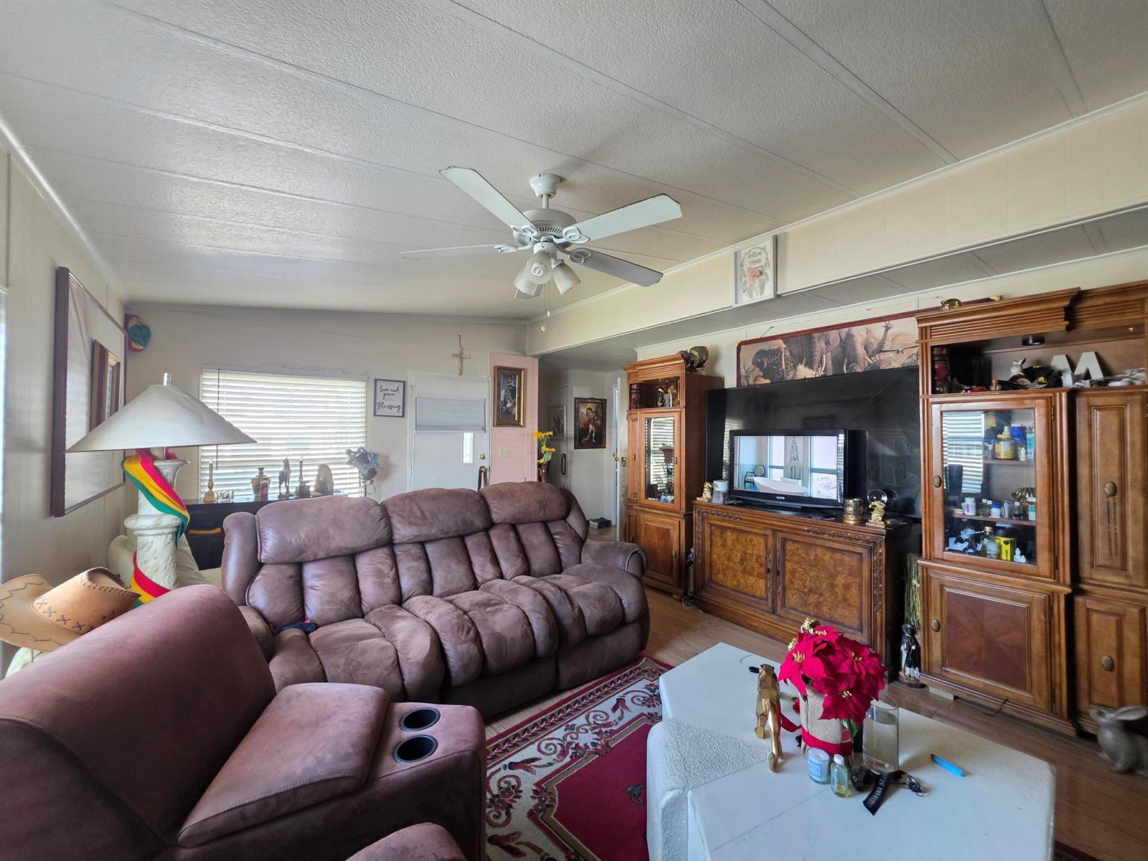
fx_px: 431
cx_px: 574
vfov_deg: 89.9
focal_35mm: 13
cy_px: 430
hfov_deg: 106.2
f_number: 1.9
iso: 500
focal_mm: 2.2
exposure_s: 1/62
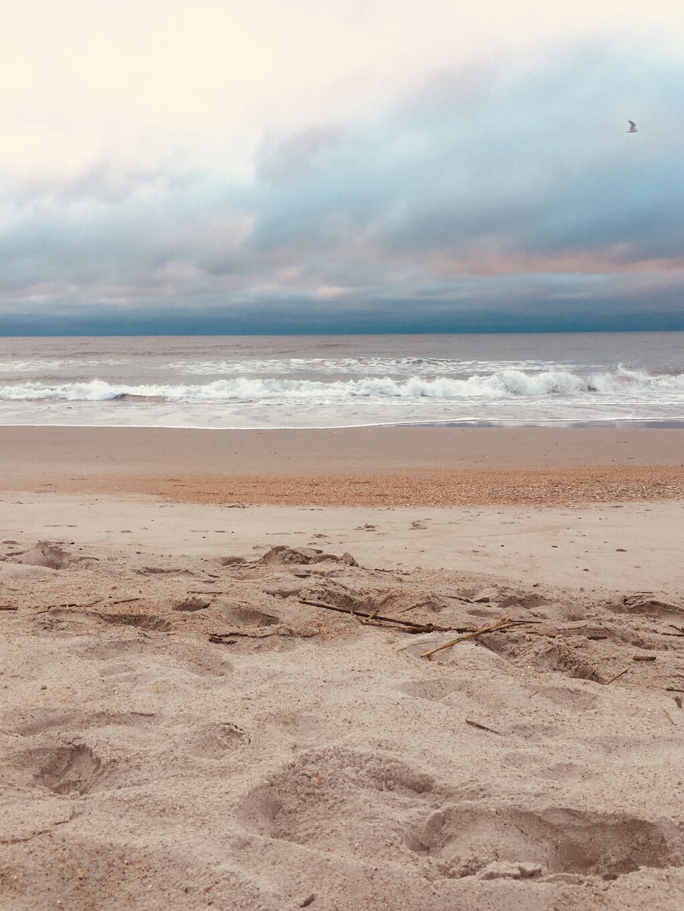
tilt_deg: -4.2
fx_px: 896
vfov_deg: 53.9
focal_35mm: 34
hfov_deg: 41.8
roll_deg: +1.0
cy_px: 468
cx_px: 316
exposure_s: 1/120
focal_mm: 4.15
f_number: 2.2
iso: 25
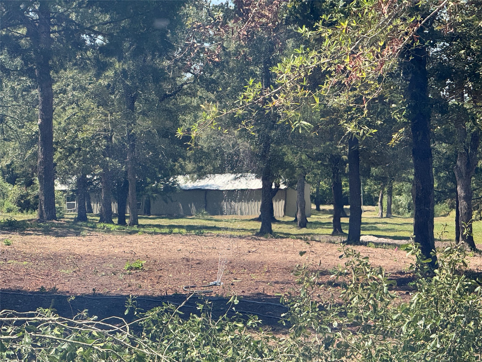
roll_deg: -0.1
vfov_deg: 12.3
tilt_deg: -3.1
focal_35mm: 120
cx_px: 241
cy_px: 181
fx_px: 1671
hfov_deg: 16.4
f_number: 2.8
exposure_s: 1/533
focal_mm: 15.66
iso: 50
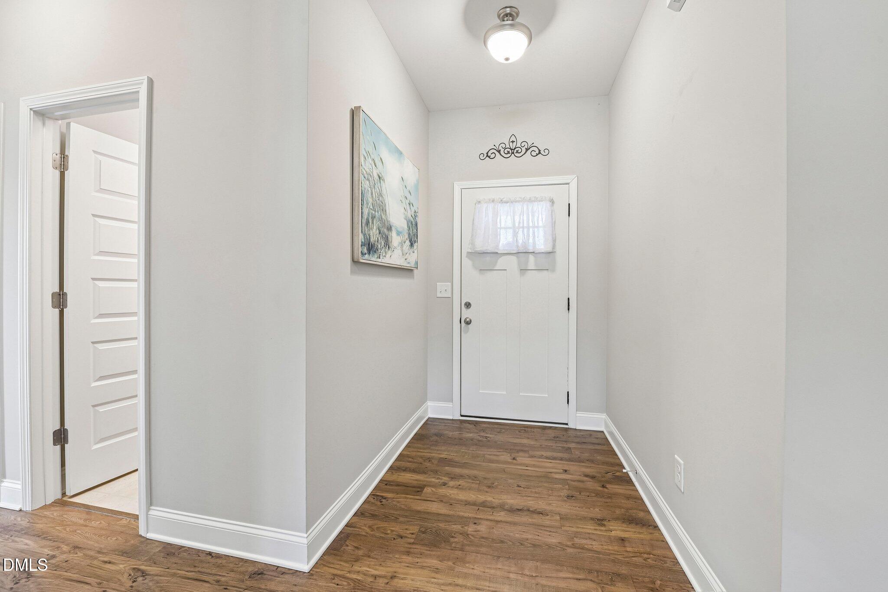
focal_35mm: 15
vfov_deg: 77.3
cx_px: 444
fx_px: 370
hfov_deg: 100.4
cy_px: 296
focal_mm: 15
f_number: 9
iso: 200
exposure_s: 1/3.33
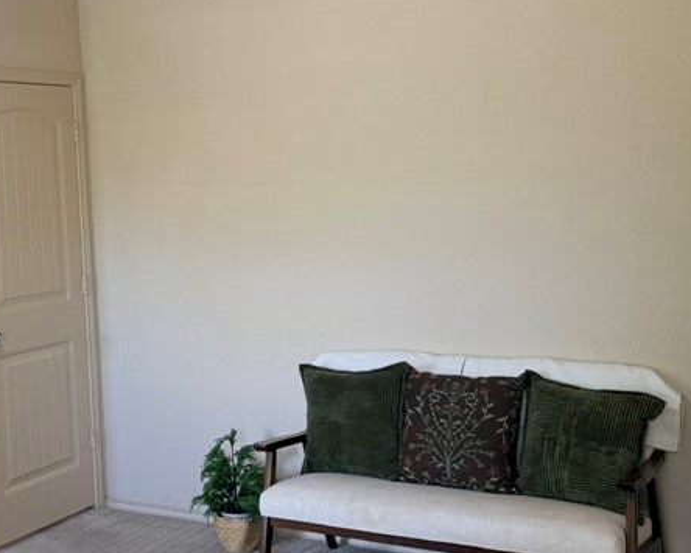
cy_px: 179
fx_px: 1104
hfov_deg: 33.1
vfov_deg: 27.9
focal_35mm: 54
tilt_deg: +0.8
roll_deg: +2.9
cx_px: 79
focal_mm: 6.76
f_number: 1.78
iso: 200
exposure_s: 1/131
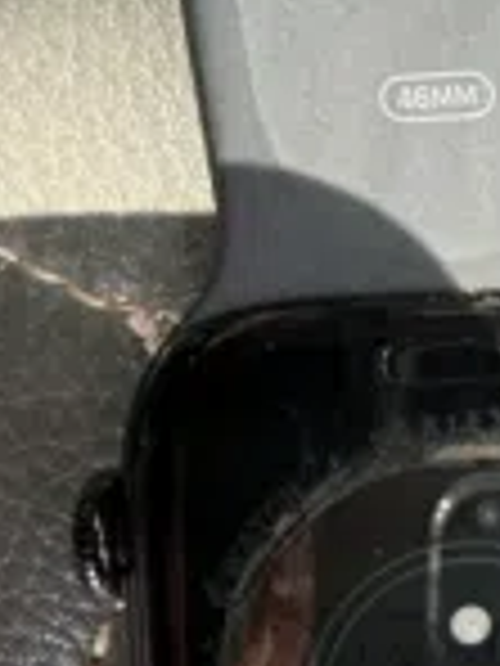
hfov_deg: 21.1
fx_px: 1252
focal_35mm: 65
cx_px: 595
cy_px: 482
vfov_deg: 29.5
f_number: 2.2
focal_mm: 2.22
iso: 64
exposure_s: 1/99
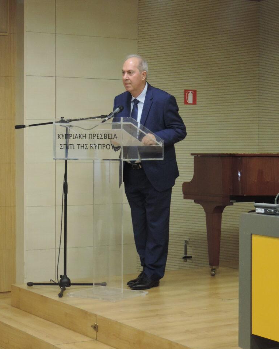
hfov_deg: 17.3
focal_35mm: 89
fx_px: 919
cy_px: 164
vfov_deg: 21.5
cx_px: 139
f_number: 4
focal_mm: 15.1
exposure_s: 1/25
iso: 800
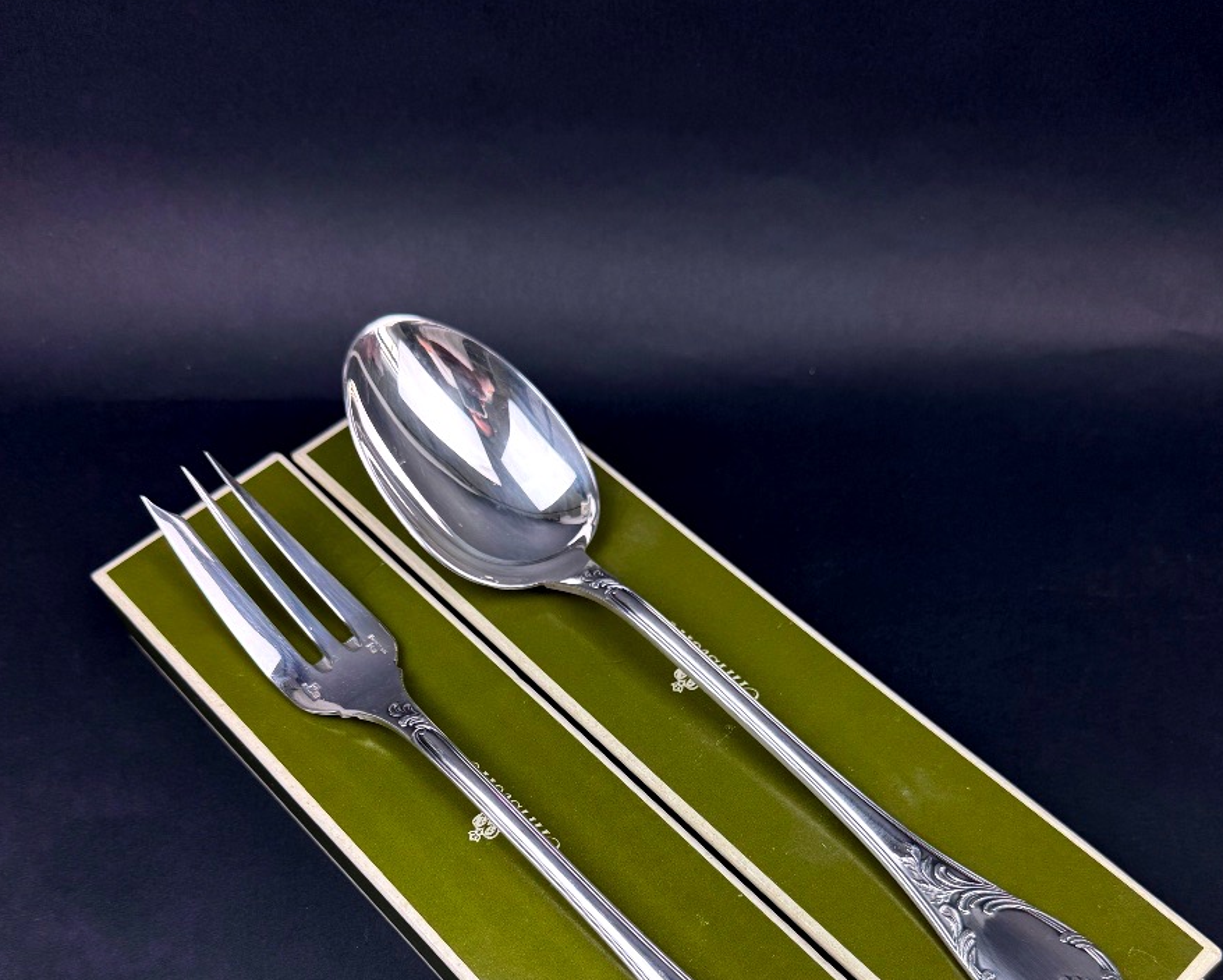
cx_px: 621
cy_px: 754
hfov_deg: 55.6
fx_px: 1159
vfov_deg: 44.1
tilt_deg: -62.3
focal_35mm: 32
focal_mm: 6.76
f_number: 1.78
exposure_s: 1/100
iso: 64
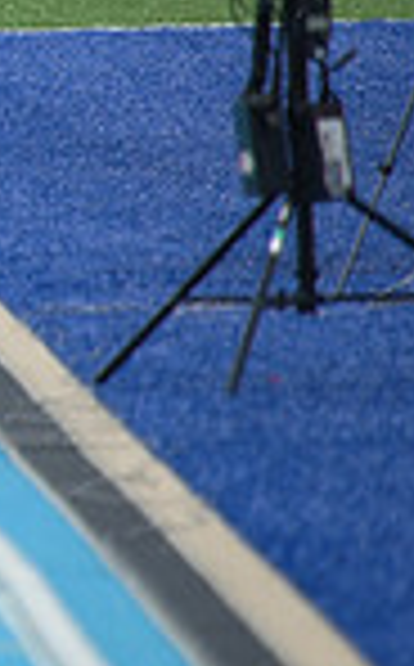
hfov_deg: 0.8
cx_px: -783
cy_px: -187
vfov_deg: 1.3
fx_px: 29015
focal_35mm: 1601
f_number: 5.6
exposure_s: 1/2000
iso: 400
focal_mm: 400
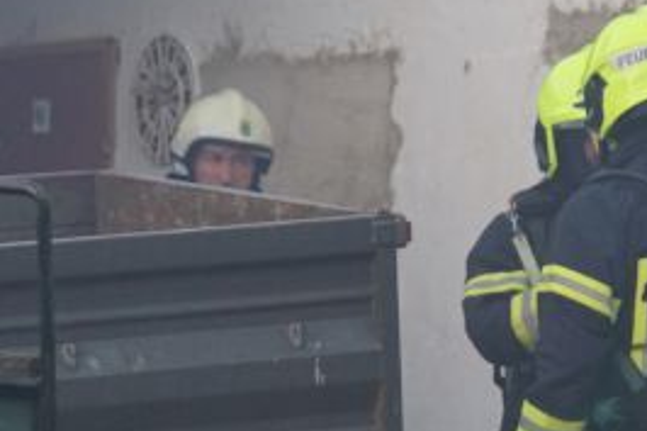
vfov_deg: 3.7
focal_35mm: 367
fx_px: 6591
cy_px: 379
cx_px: 516
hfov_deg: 5.6
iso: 1000
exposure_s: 1/160
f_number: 5.6
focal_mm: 100
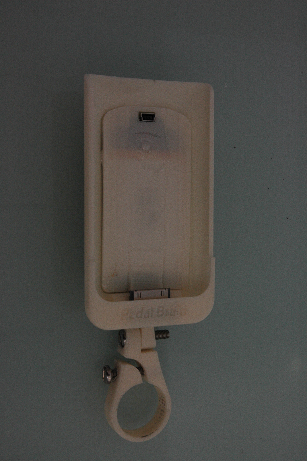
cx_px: 154
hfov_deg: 25.7
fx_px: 673
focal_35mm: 52
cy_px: 230
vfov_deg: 37.9
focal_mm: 35
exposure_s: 1/160
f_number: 6.3
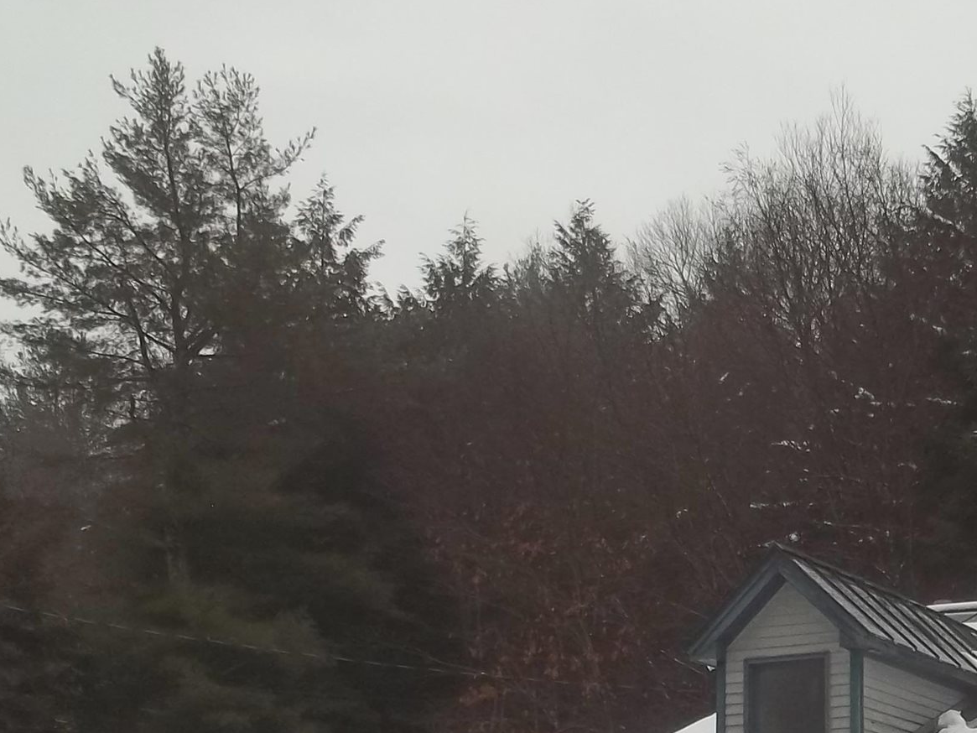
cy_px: 829
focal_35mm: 87
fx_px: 2456
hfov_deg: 21.6
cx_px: 1011
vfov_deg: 16.4
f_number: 3.3
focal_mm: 5.9
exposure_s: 1/200
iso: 64
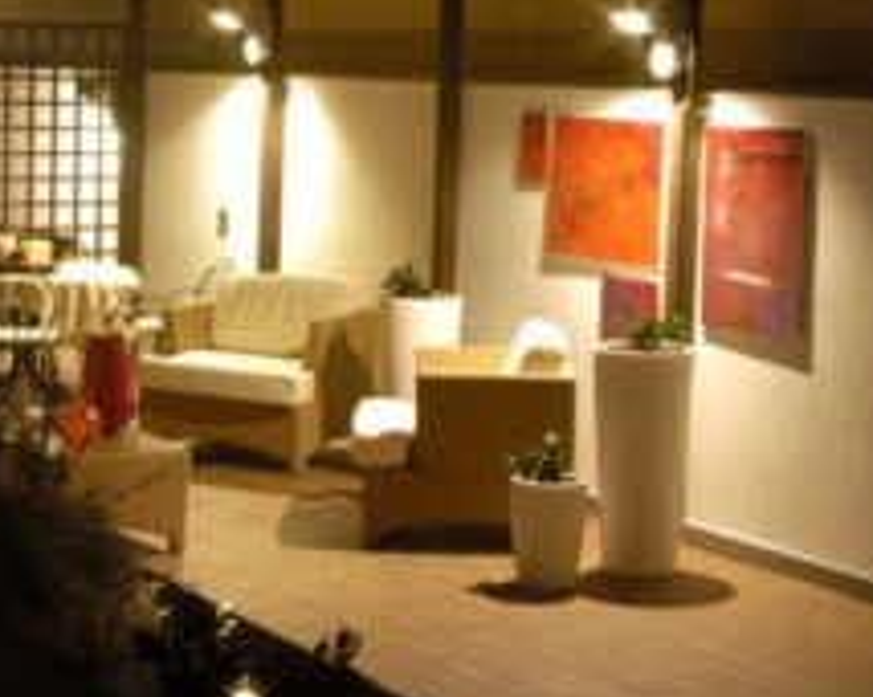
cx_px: 265
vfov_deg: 17.6
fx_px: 2247
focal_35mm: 87
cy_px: 192
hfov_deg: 21.9
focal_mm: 22
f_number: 22
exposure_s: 1.3
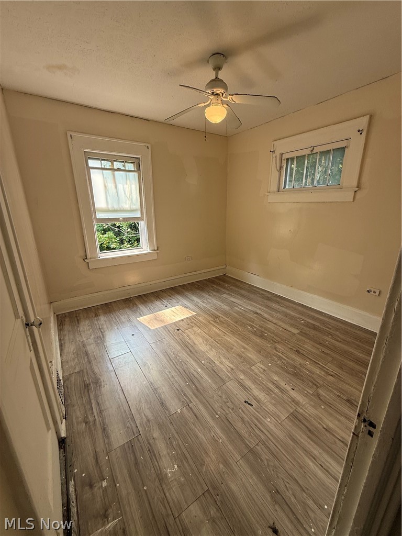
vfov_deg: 102.1
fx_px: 217
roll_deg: +0.0
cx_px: 201
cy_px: 268
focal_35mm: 14
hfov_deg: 85.7
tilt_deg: -16.7
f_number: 2.2
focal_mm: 2.22
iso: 64
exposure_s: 1/130
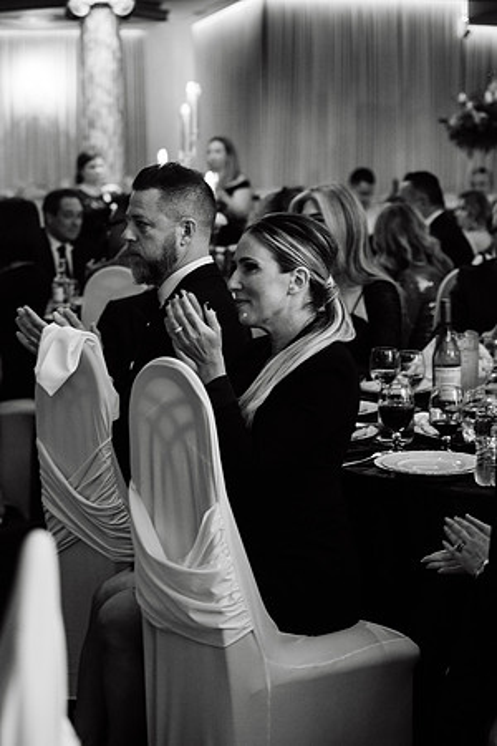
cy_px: 373
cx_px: 248
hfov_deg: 19.5
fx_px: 1449
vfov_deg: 28.8
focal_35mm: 70
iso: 2000
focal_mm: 70
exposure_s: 1/200
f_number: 4
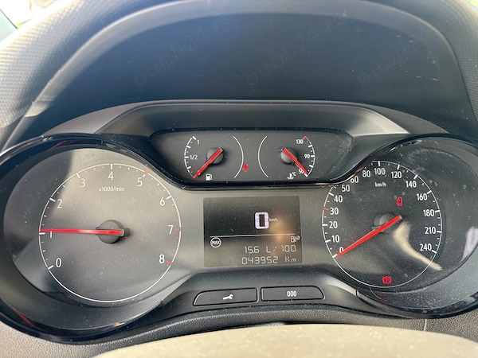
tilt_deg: -18.5
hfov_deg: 67.3
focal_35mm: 26
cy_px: 179
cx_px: 239
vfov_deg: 53.1
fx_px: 359
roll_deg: -2.5
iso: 100
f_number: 1.6
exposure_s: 1/95
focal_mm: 5.96
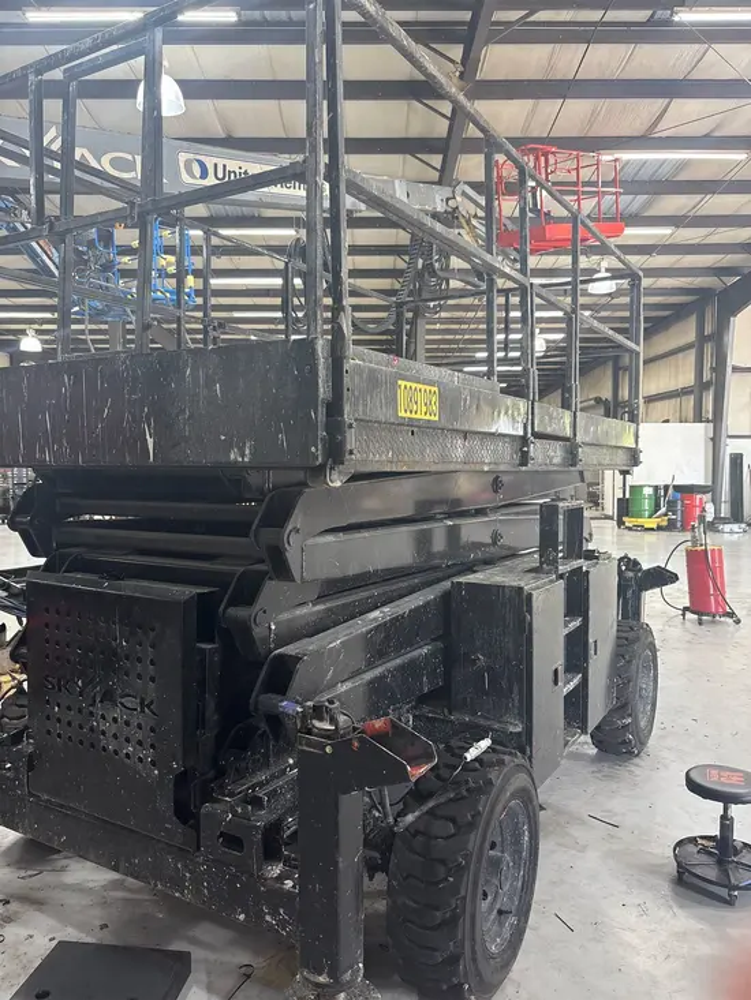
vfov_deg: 67.3
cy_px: 500
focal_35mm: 26
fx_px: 752
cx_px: 376
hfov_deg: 53.1
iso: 160
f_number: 1.6
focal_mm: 5.96
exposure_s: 1/60
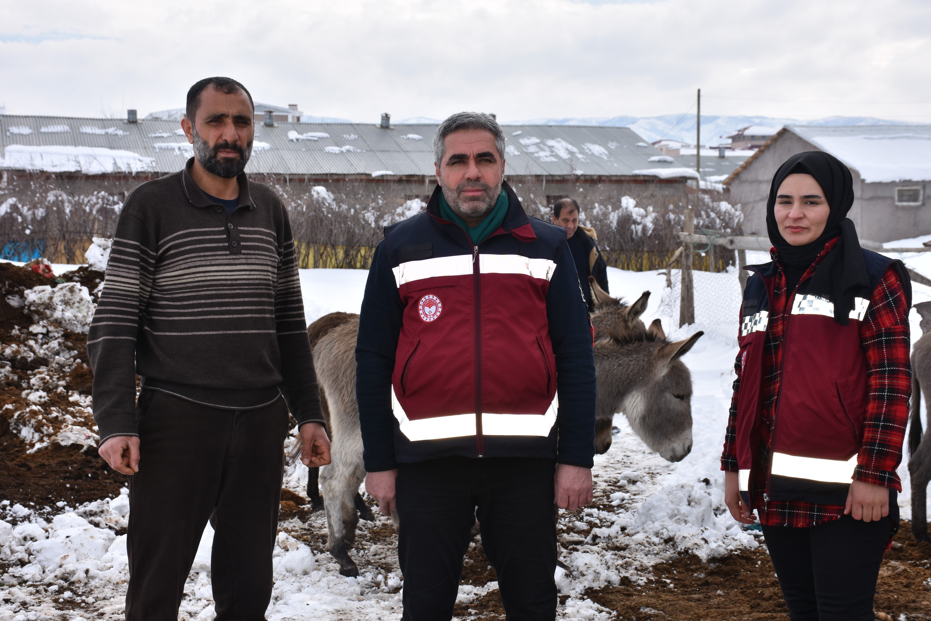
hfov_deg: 29.9
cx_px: 466
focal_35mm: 68
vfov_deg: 20.2
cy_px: 310
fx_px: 1745
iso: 100
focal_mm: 45
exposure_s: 1/250
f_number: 9
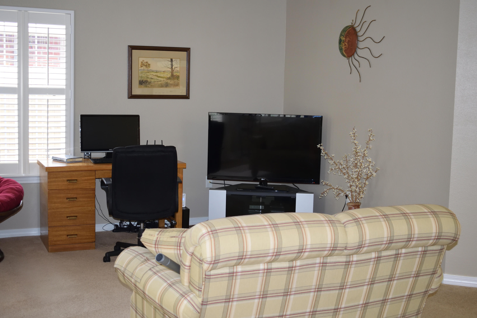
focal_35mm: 48
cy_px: 159
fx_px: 636
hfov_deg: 41.1
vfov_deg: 28.1
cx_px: 238
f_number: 4.5
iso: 800
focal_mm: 32
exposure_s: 1/60
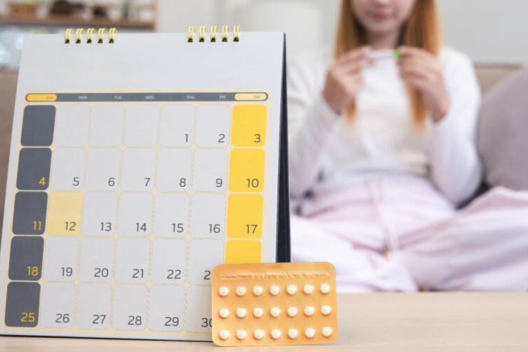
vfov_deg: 24.2
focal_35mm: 56
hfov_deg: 35.6
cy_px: 150
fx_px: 821
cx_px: 308
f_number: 2.8
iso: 800
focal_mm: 27
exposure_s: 1/250
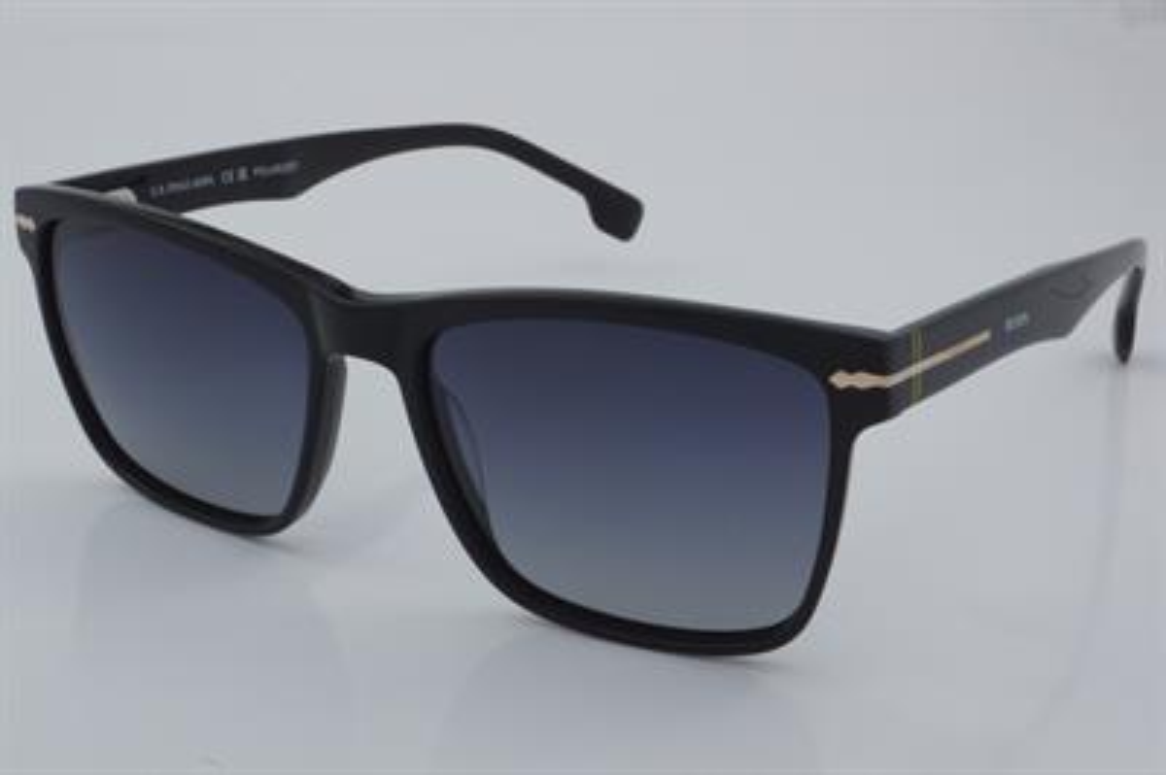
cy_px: 388
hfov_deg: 29.9
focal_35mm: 68
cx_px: 583
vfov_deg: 20.1
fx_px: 2184
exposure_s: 1/4
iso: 100
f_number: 32
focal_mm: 45
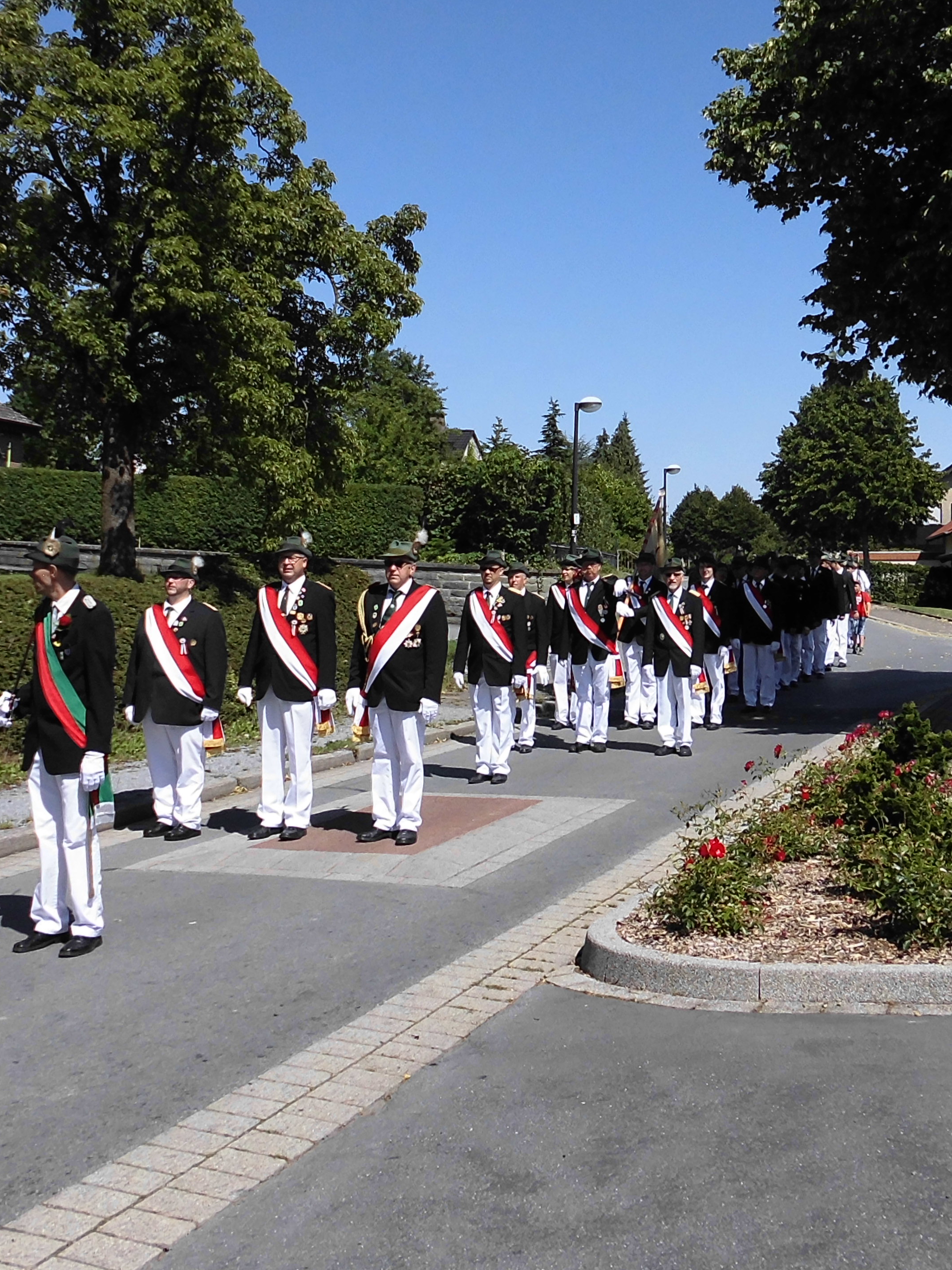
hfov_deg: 34.3
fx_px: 1540
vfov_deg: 44.6
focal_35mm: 42
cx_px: 544
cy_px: 508
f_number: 3.2
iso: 64
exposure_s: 1/800
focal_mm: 4.6
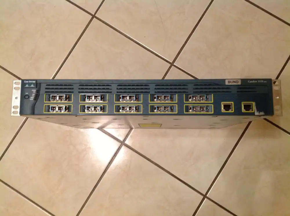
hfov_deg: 52.7
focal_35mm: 35
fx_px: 293
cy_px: 108
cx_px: 145
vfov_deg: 40.6
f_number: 2.4
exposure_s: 1/15
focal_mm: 4.28
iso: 250
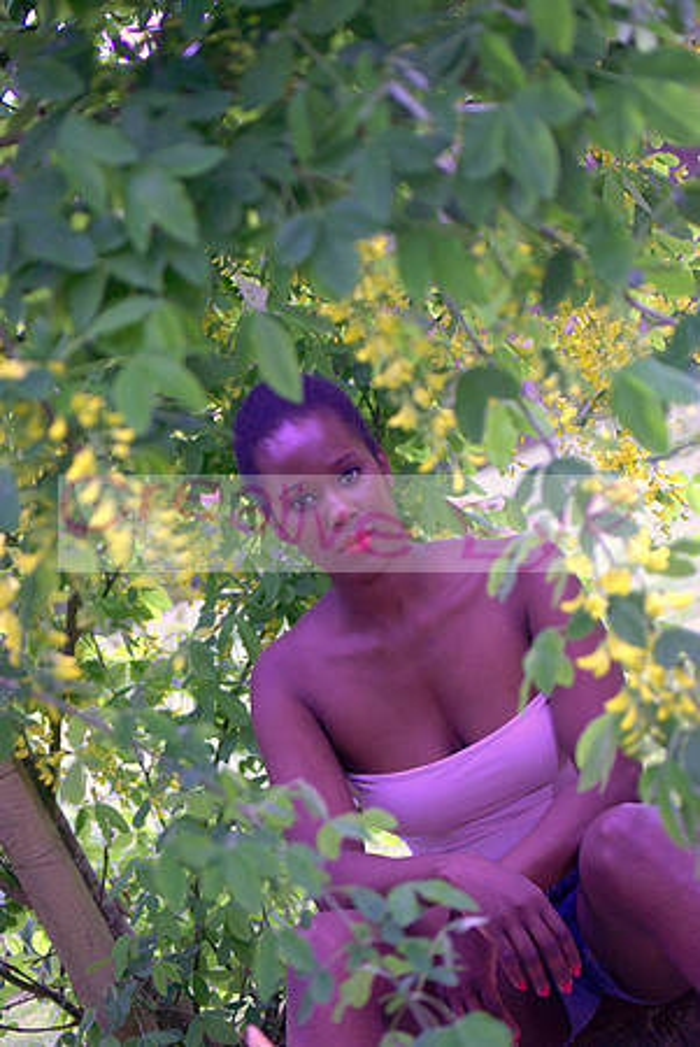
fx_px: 2401
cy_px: 524
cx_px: 350
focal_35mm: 82
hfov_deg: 16.6
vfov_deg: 24.6
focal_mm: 55
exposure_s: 1/640
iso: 125
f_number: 4
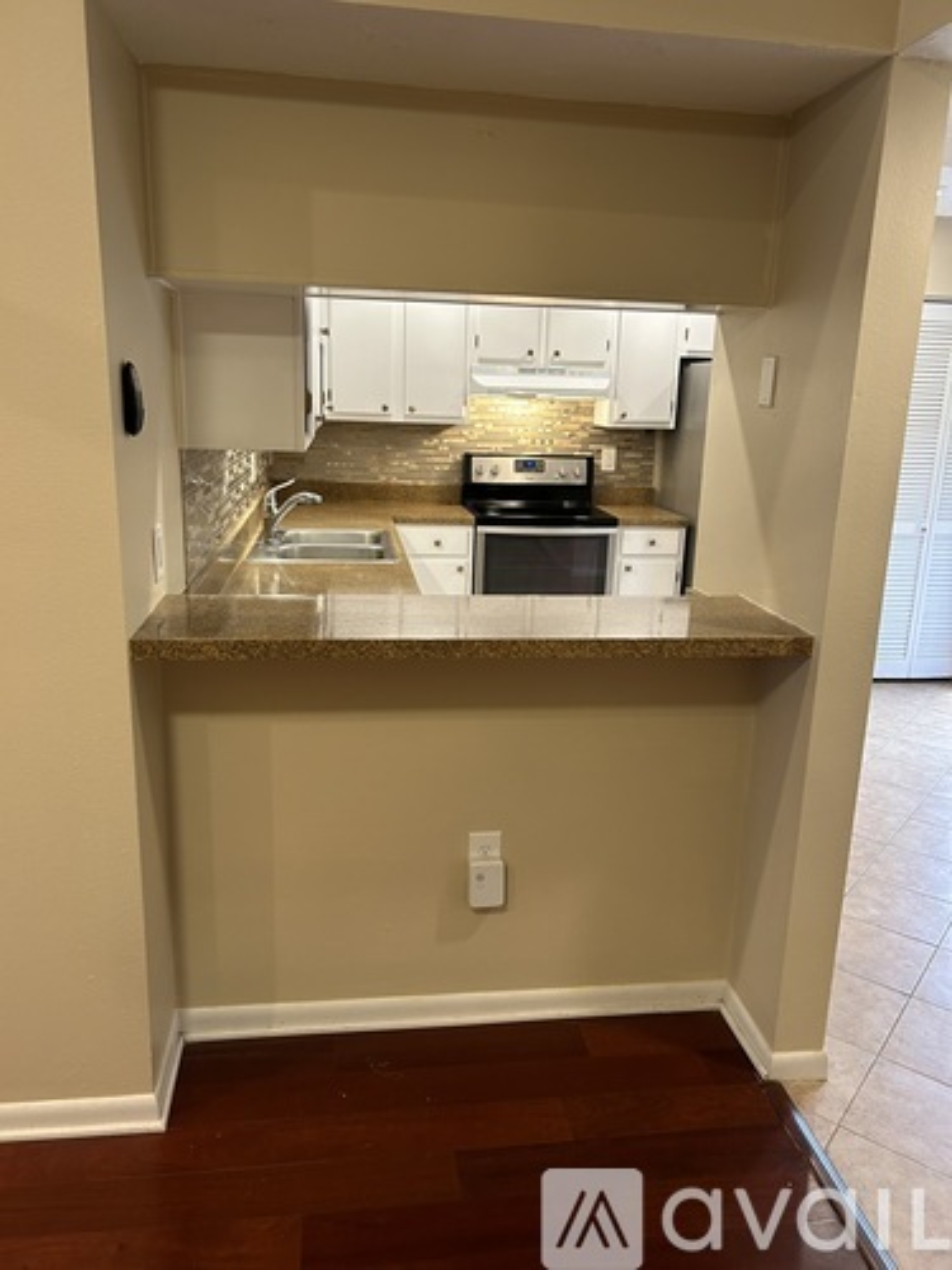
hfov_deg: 53.1
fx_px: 953
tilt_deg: -14.1
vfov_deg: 67.3
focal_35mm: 26
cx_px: 476
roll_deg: -1.1
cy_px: 635
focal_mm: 5.7
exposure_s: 1/60
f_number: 1.5
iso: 160
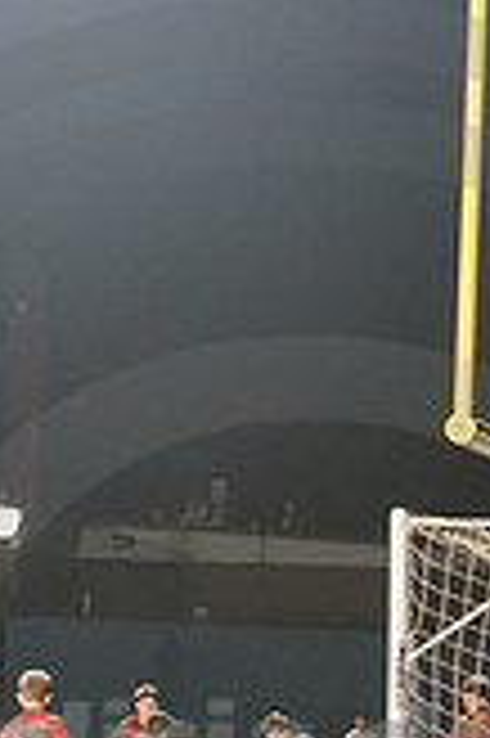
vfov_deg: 8.3
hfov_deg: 5.5
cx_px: 292
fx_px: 5074
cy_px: 794
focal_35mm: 248
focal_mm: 70
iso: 2500
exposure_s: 1/160
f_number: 4
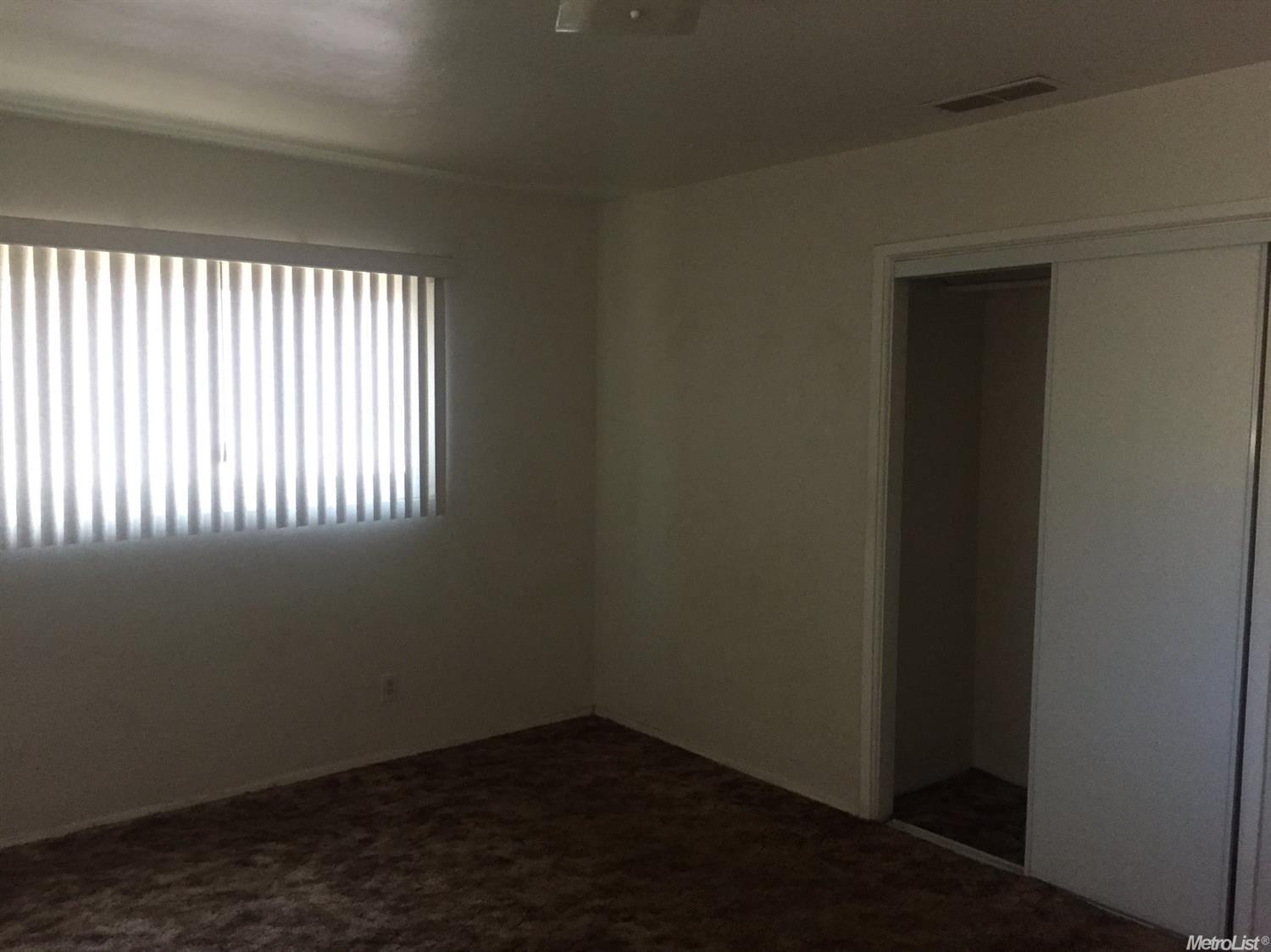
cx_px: 636
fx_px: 1064
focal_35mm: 29
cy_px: 476
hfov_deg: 61.7
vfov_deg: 48.2
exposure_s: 1/30
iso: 250
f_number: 2.2
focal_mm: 4.15
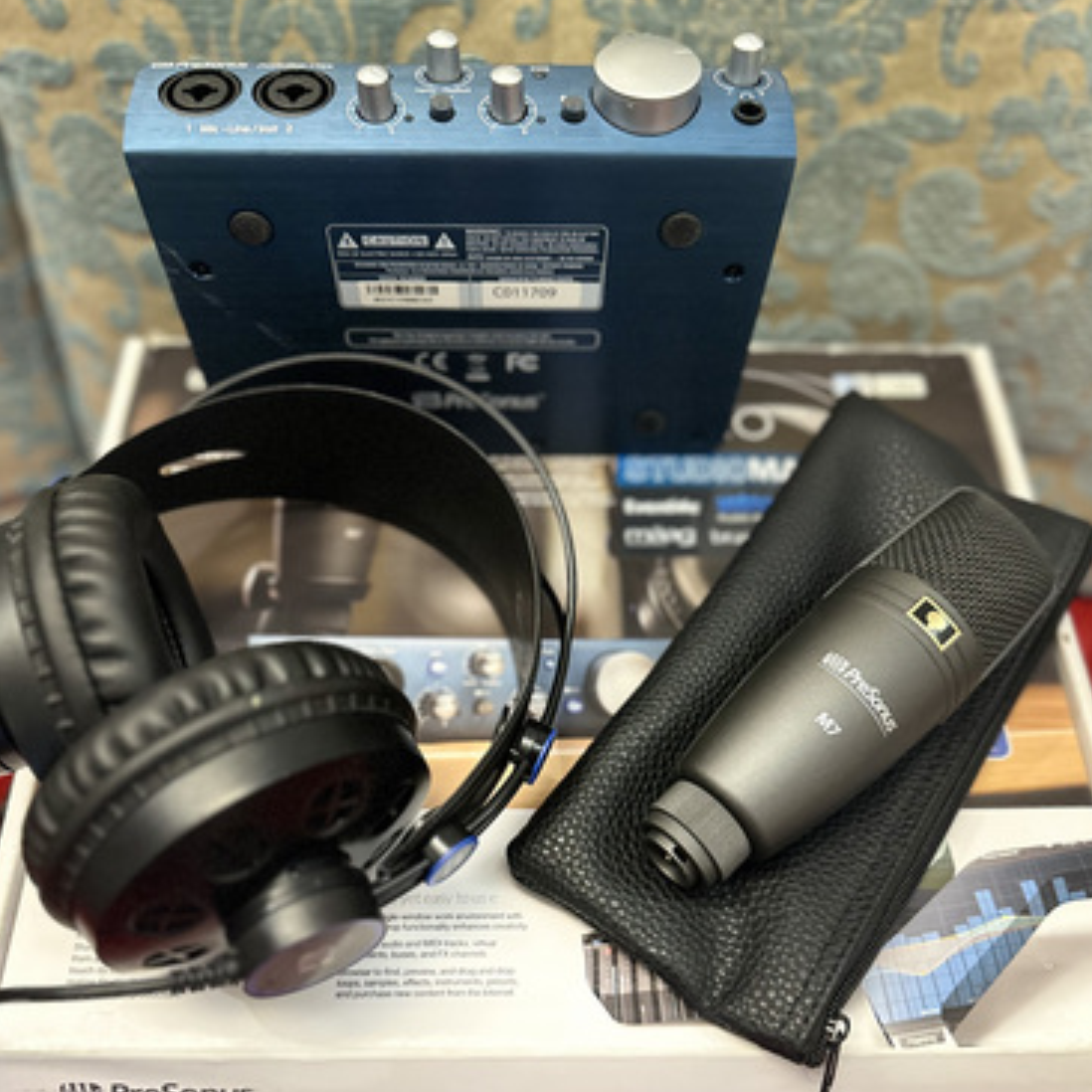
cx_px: 550
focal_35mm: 29
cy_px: 674
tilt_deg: -60.0
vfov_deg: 55.1
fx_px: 1035
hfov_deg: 55.6
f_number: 1.78
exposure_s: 1/33
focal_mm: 6.86
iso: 800
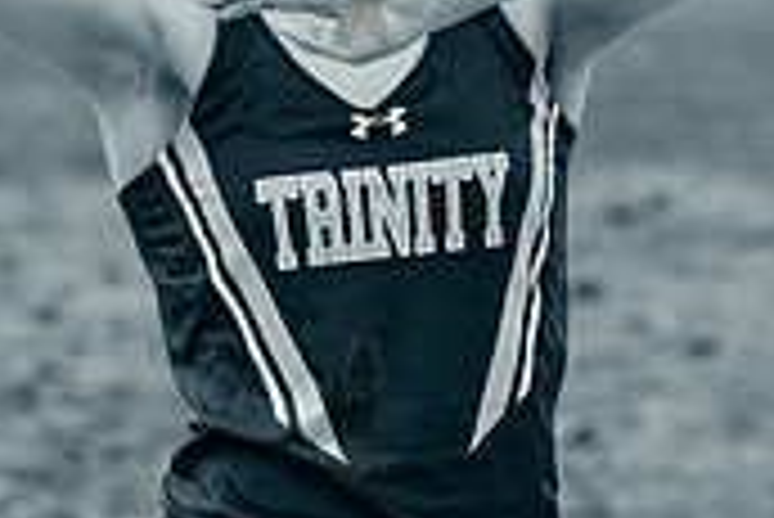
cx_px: 360
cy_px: -34
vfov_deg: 5.0
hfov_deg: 7.5
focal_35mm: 274
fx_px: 5896
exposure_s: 1/1600
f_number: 3.2
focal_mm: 80
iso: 200
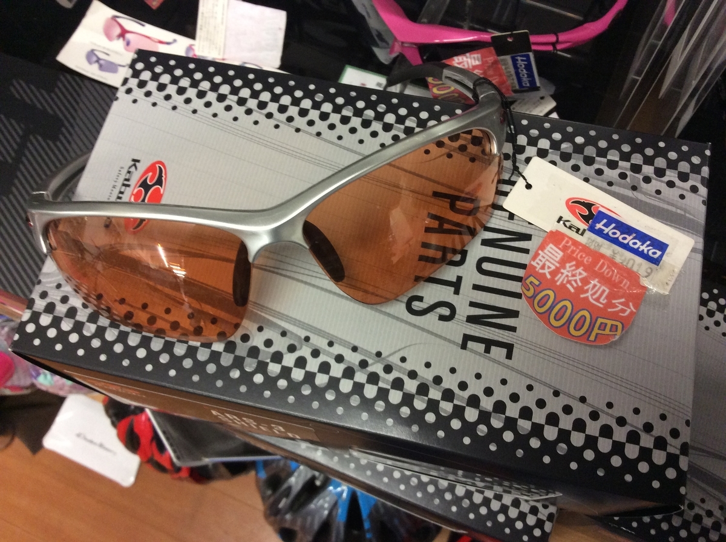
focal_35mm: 32
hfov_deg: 56.9
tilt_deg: -70.9
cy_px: 271
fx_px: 670
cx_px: 363
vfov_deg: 44.0
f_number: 2.4
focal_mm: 3.3
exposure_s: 1/24
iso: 125
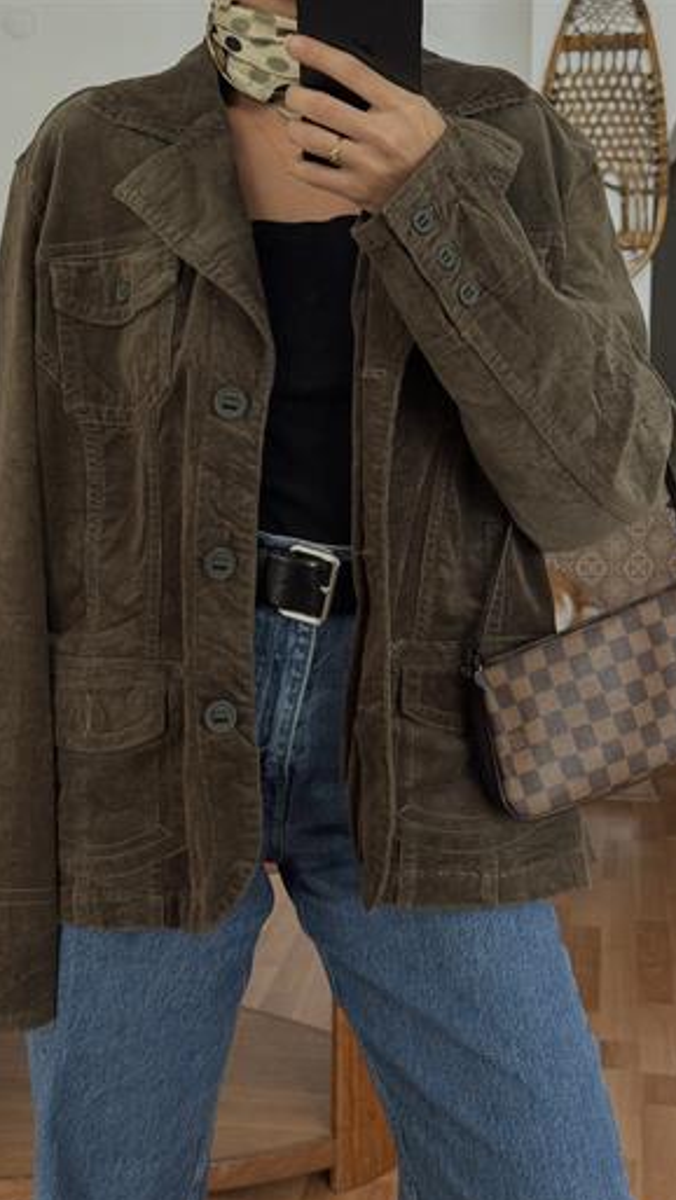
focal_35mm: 53
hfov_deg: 22.6
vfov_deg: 39.2
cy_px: 606
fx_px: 1687
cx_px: 374
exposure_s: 1/50
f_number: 1.78
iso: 200
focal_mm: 6.76
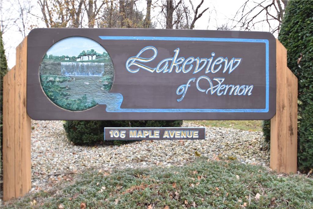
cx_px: 156
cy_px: 104
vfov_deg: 43.6
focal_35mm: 30
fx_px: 261
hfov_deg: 61.9
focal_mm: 20
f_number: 6.3
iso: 400
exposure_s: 1/125
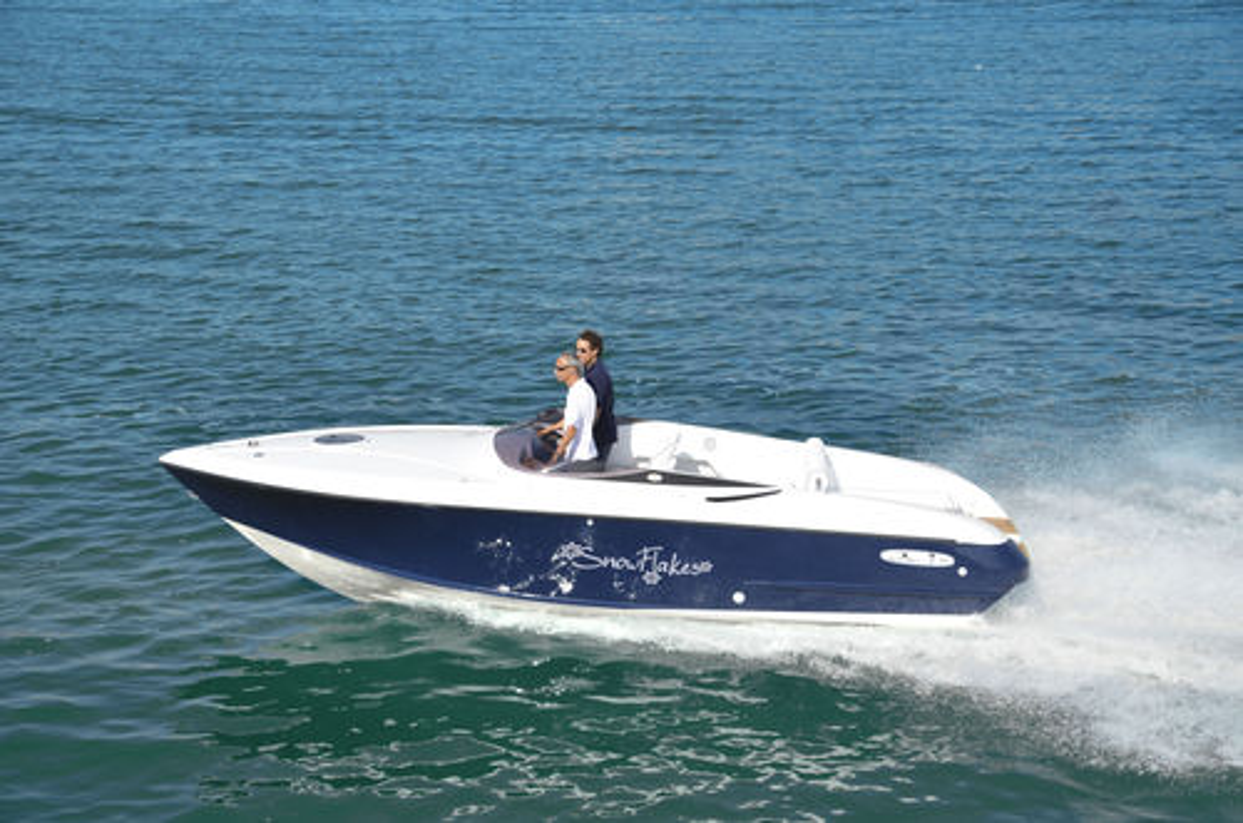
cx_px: 622
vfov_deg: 20.1
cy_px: 412
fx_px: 2325
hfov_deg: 29.9
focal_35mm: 68
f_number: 6.3
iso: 200
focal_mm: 45
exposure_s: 1/1000
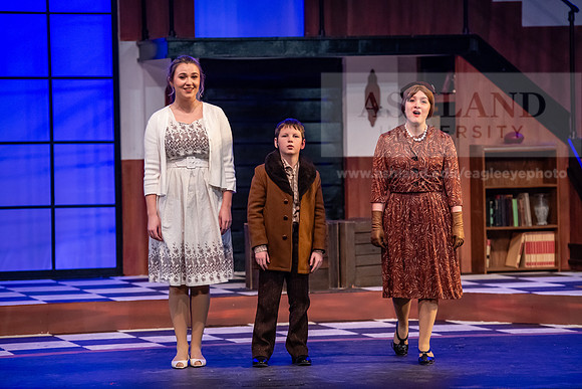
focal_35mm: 145
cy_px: 194
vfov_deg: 9.5
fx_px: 2345
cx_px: 291
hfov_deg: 14.2
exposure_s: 1/200
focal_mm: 145
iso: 2500
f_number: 3.2
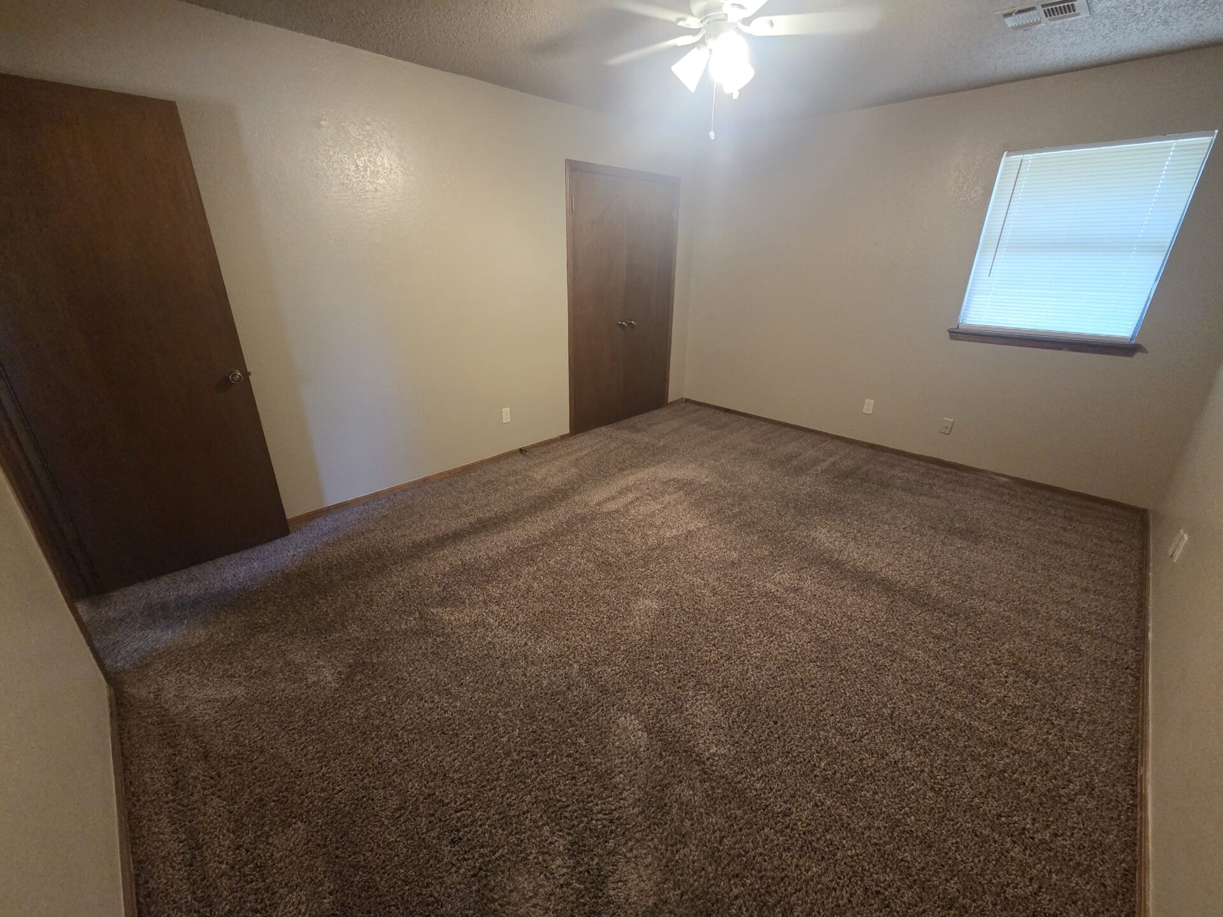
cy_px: 458
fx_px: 459
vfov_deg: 89.9
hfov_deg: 106.2
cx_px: 612
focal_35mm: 13
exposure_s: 1/60
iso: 800
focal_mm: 2.2
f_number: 2.2
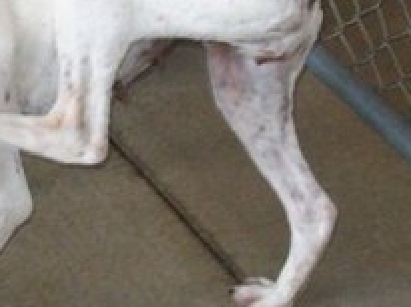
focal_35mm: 135
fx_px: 1600
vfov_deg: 10.9
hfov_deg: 14.6
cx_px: 170
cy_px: 129
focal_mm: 6
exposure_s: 1/64
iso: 200
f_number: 2.7
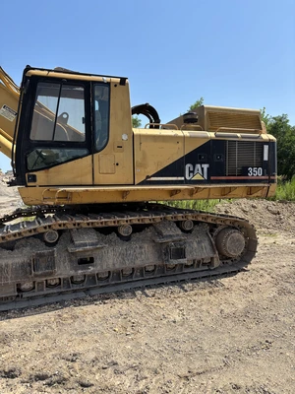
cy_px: 197
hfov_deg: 53.1
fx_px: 295
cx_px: 148
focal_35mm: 26
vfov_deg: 67.3
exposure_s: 1/2857
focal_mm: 5.96
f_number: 1.6
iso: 50
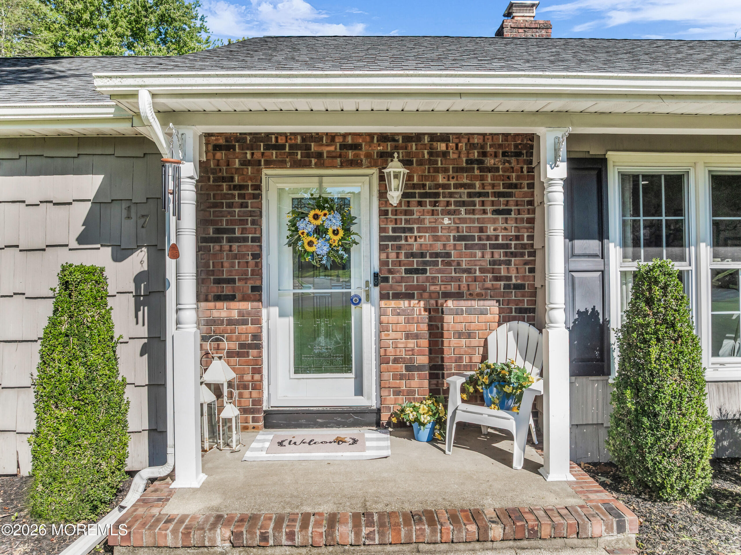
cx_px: 370
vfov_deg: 56.8
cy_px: 278
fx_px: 513
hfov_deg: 71.6
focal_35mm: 24
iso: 190
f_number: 2.8
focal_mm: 12.29
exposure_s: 1/2000
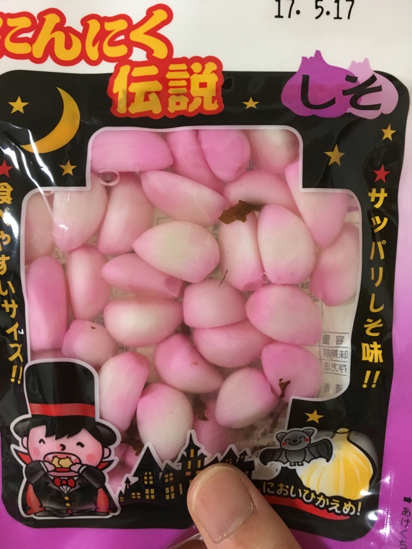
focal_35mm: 29
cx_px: 206
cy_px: 274
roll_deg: +1.3
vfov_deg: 61.7
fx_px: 460
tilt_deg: -22.8
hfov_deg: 48.2
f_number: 2.2
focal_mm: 4.15
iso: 160
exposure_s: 1/30
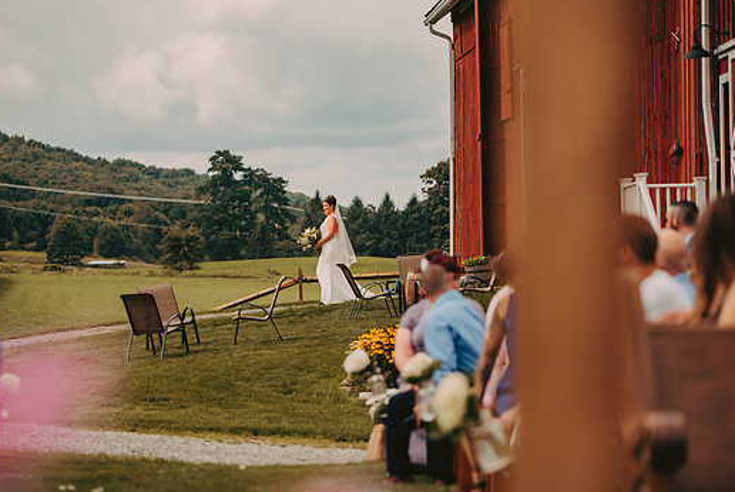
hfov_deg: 15.0
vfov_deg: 10.0
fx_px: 2799
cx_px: 330
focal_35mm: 137
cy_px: 243
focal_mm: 122
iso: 200
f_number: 2.8
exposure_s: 1/2500
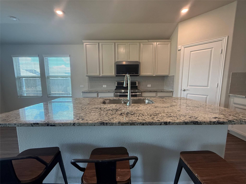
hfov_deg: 102.1
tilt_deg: -6.2
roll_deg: +0.2
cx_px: 123
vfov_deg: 85.7
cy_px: 92
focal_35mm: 14
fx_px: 99
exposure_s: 1/120
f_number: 2.2
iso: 400
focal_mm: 2.22
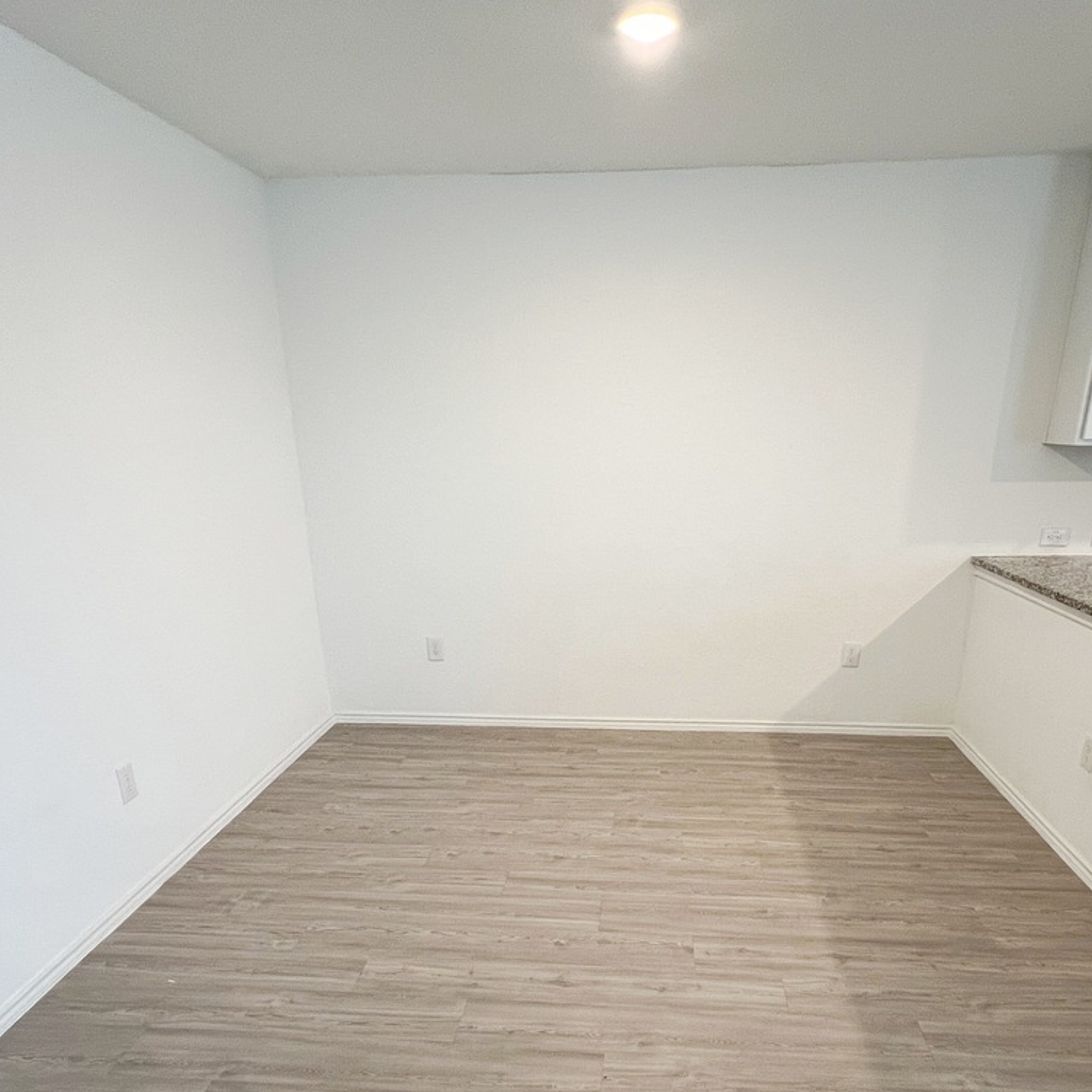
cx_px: 584
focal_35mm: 22
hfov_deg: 69.5
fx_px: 785
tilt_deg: -22.7
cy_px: 759
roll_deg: -0.2
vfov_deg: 67.0
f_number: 1.8
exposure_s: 1/60
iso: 160
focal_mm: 1.57
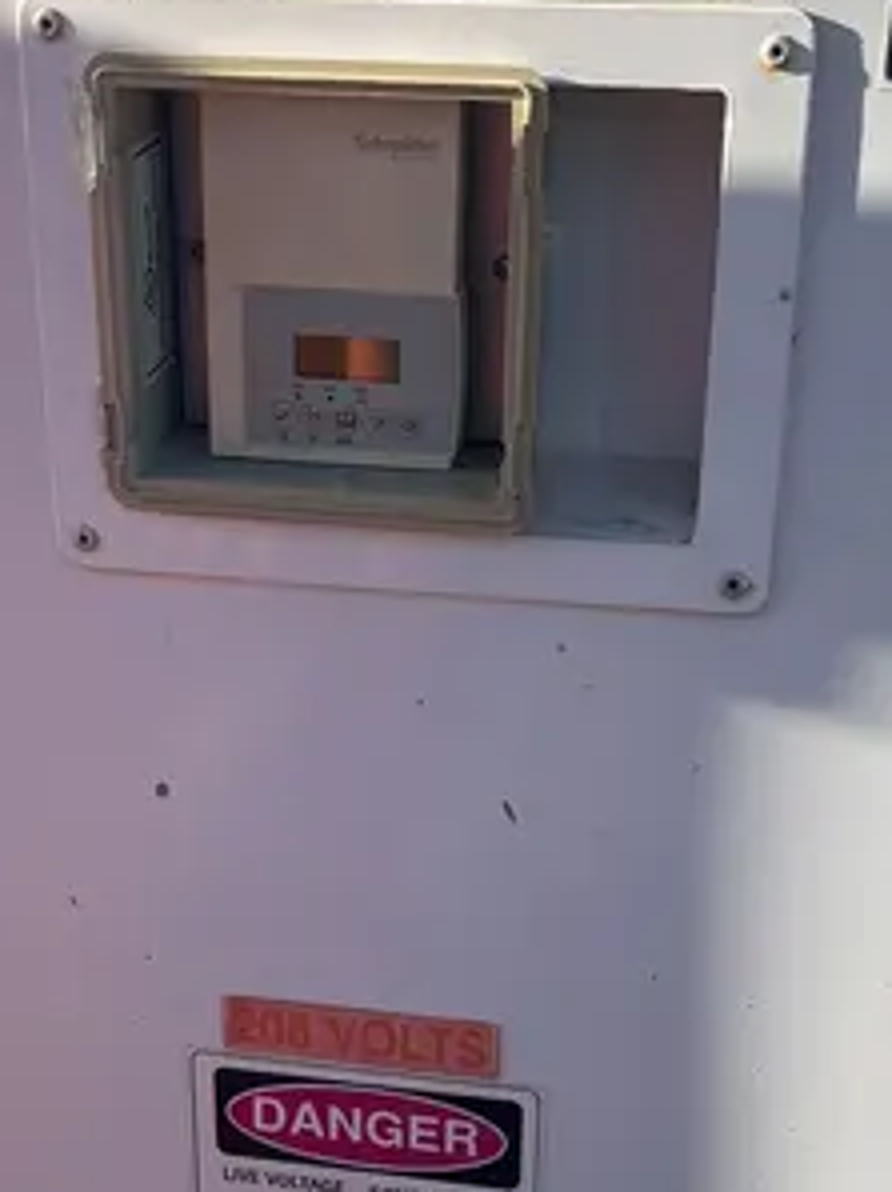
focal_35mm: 64
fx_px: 2202
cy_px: 878
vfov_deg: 29.9
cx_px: 380
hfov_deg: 22.9
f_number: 1.6
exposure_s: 1/1623
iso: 50
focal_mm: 5.1
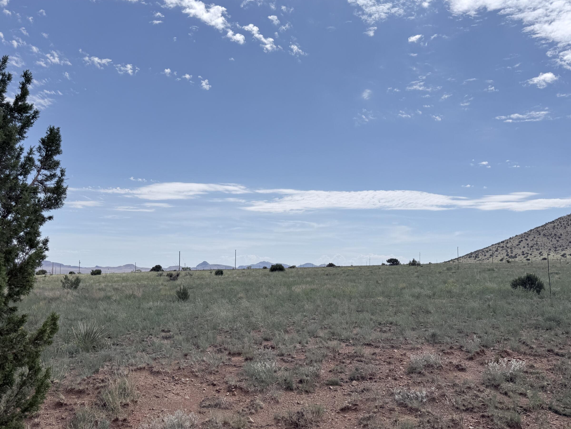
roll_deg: -0.2
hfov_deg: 59.8
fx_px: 495
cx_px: 315
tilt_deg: +6.9
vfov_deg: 46.8
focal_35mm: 30
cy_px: 216
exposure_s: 1/10309
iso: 80
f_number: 1.78
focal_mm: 6.76
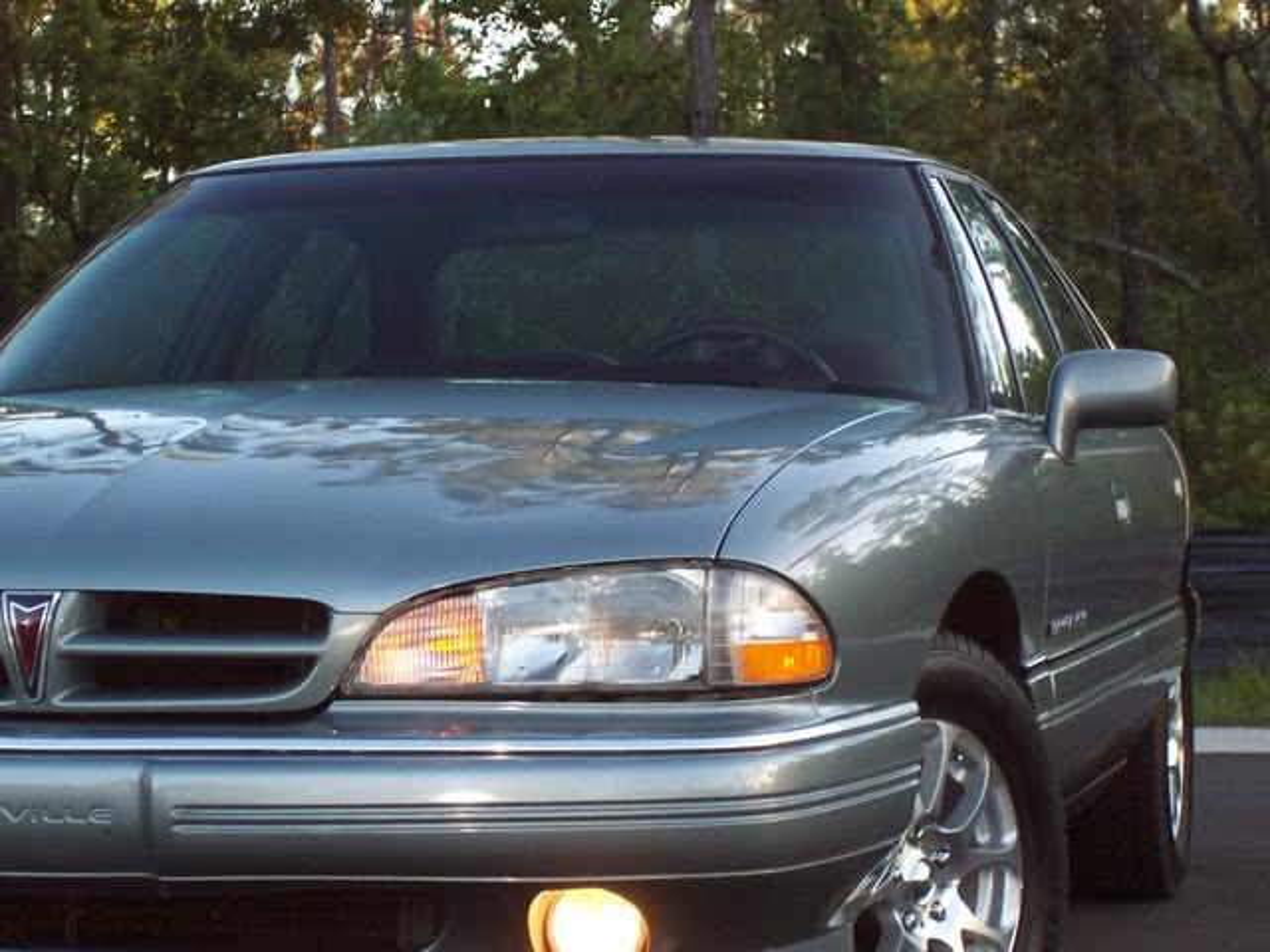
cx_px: 635
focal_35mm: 111
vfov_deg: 13.3
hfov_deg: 17.7
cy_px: 476
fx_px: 4072
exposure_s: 1/90
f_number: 4.8
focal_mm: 16.8
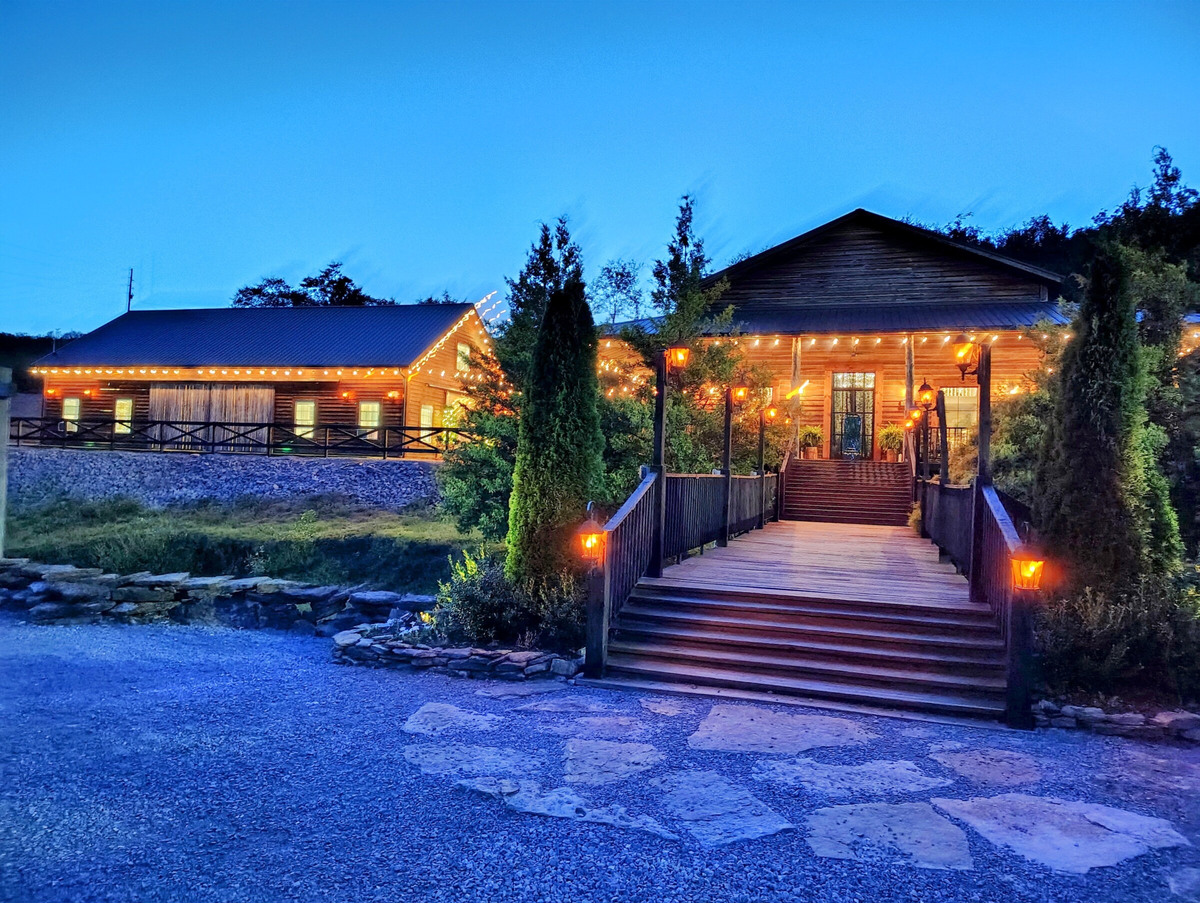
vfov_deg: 56.9
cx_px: 600
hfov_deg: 71.5
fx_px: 833
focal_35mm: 24
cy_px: 452
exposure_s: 1/10
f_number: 1.8
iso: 5875
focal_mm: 5.56
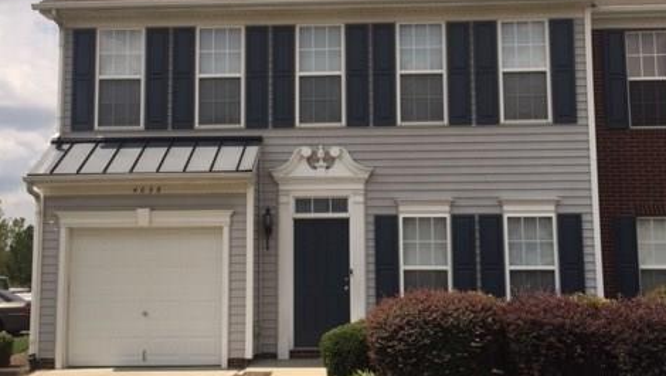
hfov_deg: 47.3
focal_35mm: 43
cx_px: 337
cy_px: 183
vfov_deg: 27.8
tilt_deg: +8.7
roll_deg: -0.3
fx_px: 760
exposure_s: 1/3597
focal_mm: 4.15
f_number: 2.2
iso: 32
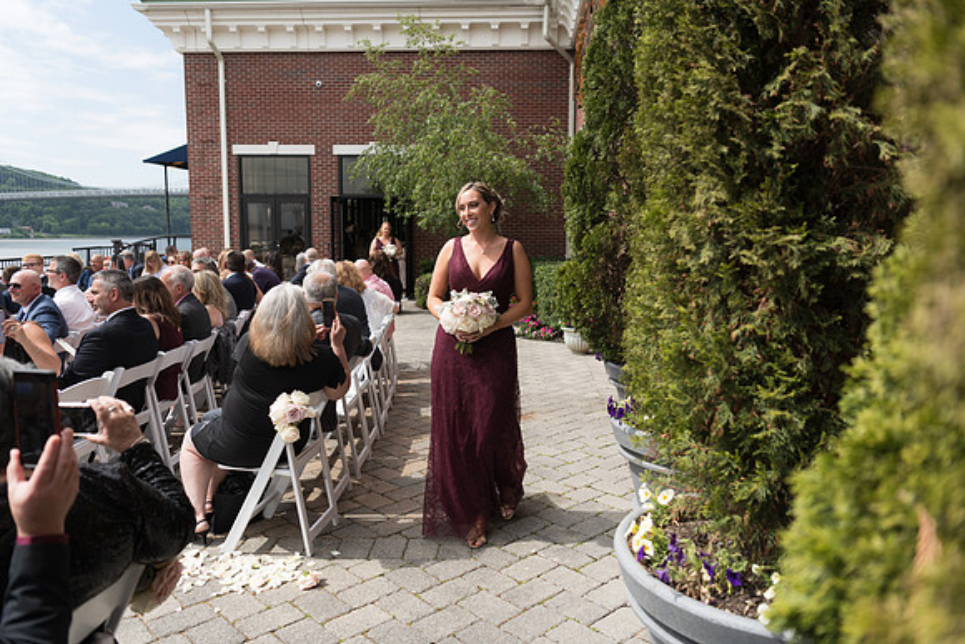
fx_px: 751
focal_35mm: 28
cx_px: 482
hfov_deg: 65.5
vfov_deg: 46.4
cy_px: 322
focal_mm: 28
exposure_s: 1/800
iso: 64
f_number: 2.8
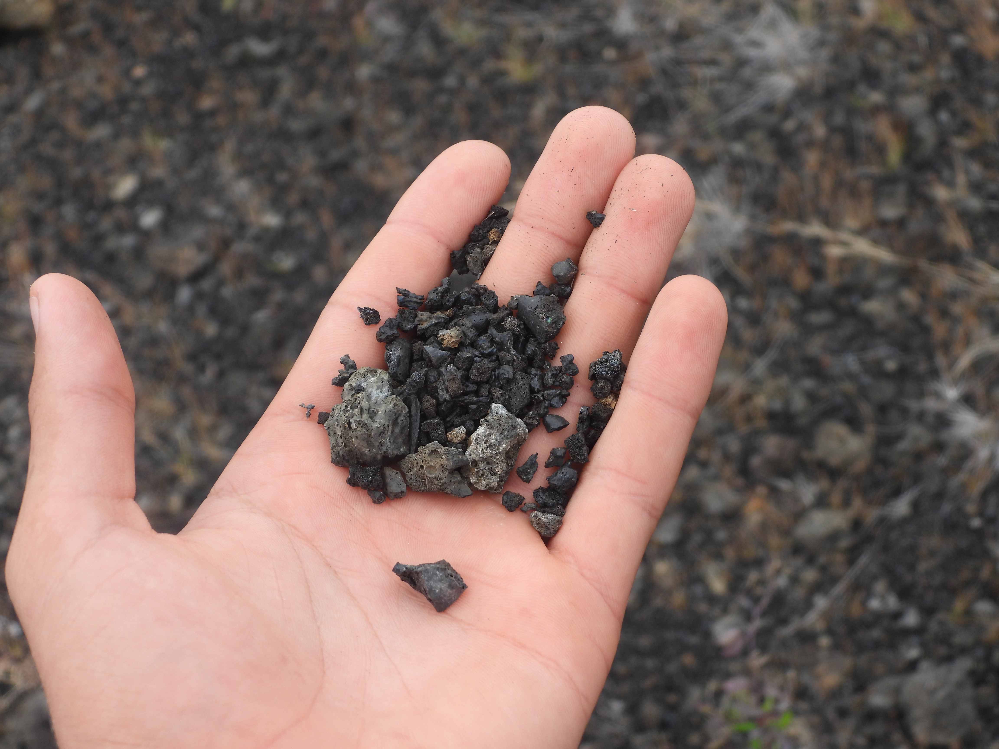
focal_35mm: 70
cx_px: 500
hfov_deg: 27.8
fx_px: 2020
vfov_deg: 21.0
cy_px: 374
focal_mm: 12.6
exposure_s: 1/640
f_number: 3.5
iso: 100
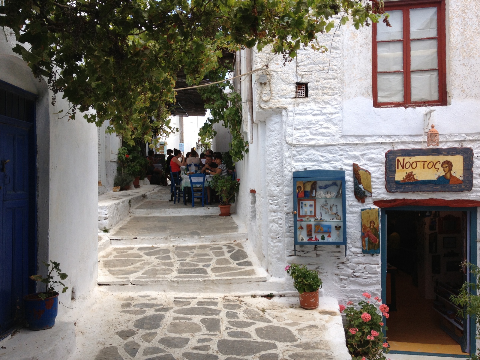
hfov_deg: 52.6
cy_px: 180
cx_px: 240
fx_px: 485
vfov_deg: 40.7
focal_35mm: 35
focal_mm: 4.28
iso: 50
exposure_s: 1/600
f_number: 2.4
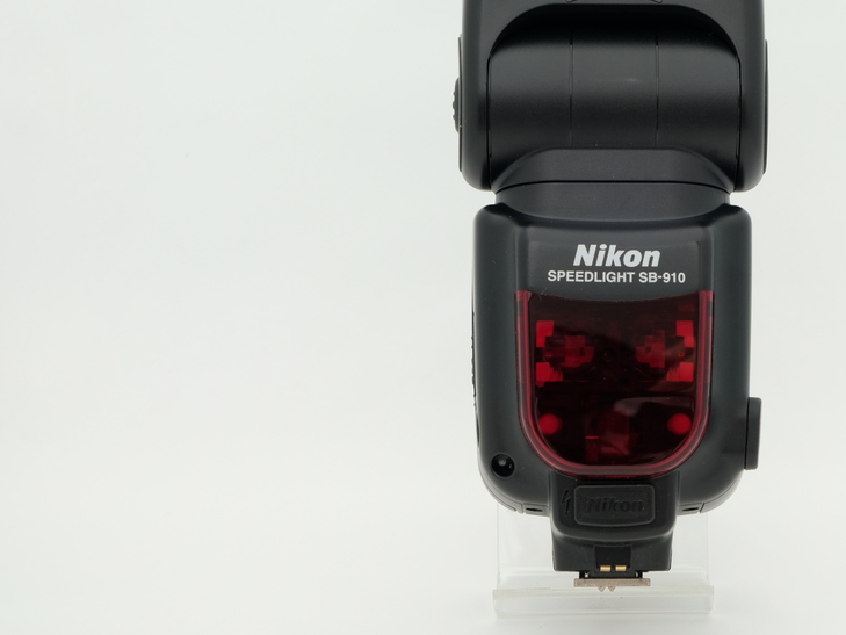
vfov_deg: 21.5
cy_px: 178
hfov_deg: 28.2
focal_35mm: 68
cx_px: 626
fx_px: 1662
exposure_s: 1/125
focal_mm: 28.9
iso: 200
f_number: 8
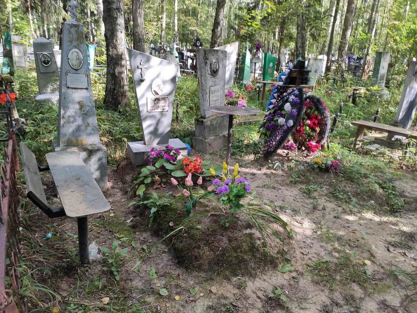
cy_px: 156
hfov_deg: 67.3
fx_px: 313
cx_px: 208
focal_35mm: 26
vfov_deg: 53.1
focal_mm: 4.77
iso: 209
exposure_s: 1/120
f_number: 1.75
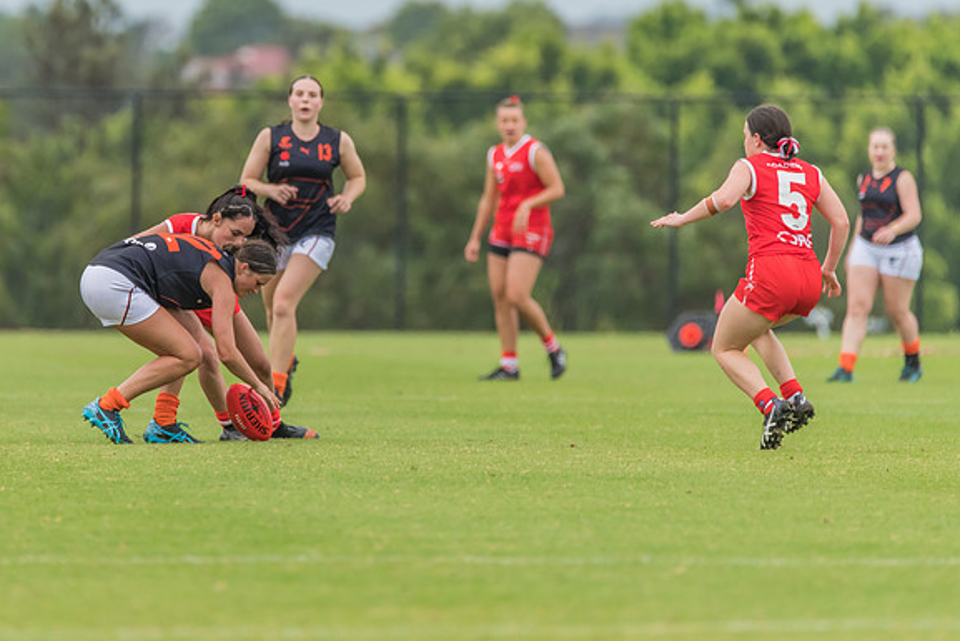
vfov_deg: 1.7
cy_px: 255
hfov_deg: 2.5
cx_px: 321
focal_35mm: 832
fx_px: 22191
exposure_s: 1/1250
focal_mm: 600
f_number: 6.3
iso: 720
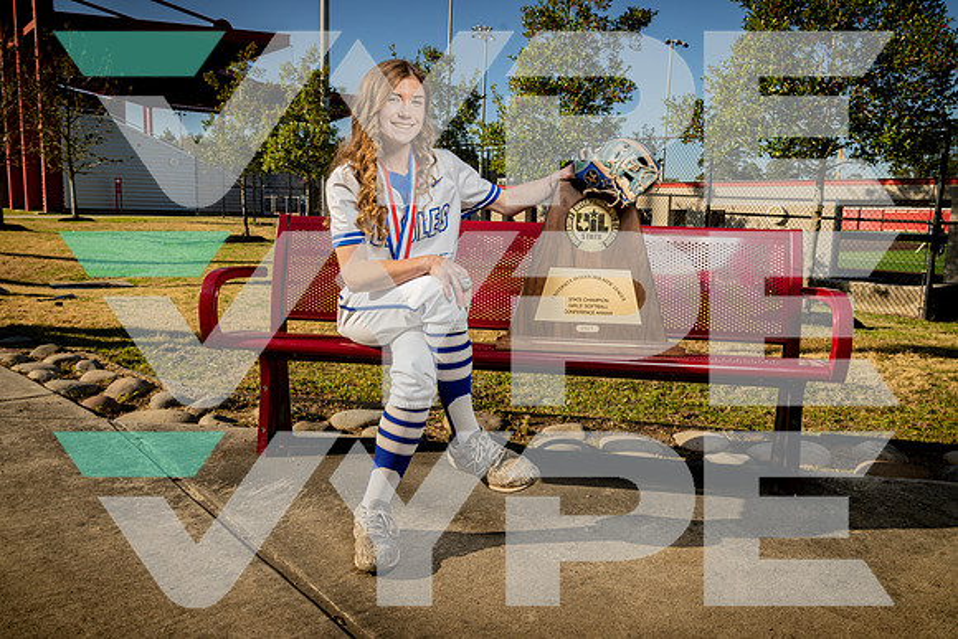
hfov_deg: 65.5
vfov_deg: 46.4
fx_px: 745
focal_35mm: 28
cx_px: 479
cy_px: 320
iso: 125
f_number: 10
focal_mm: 28
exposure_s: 1/250
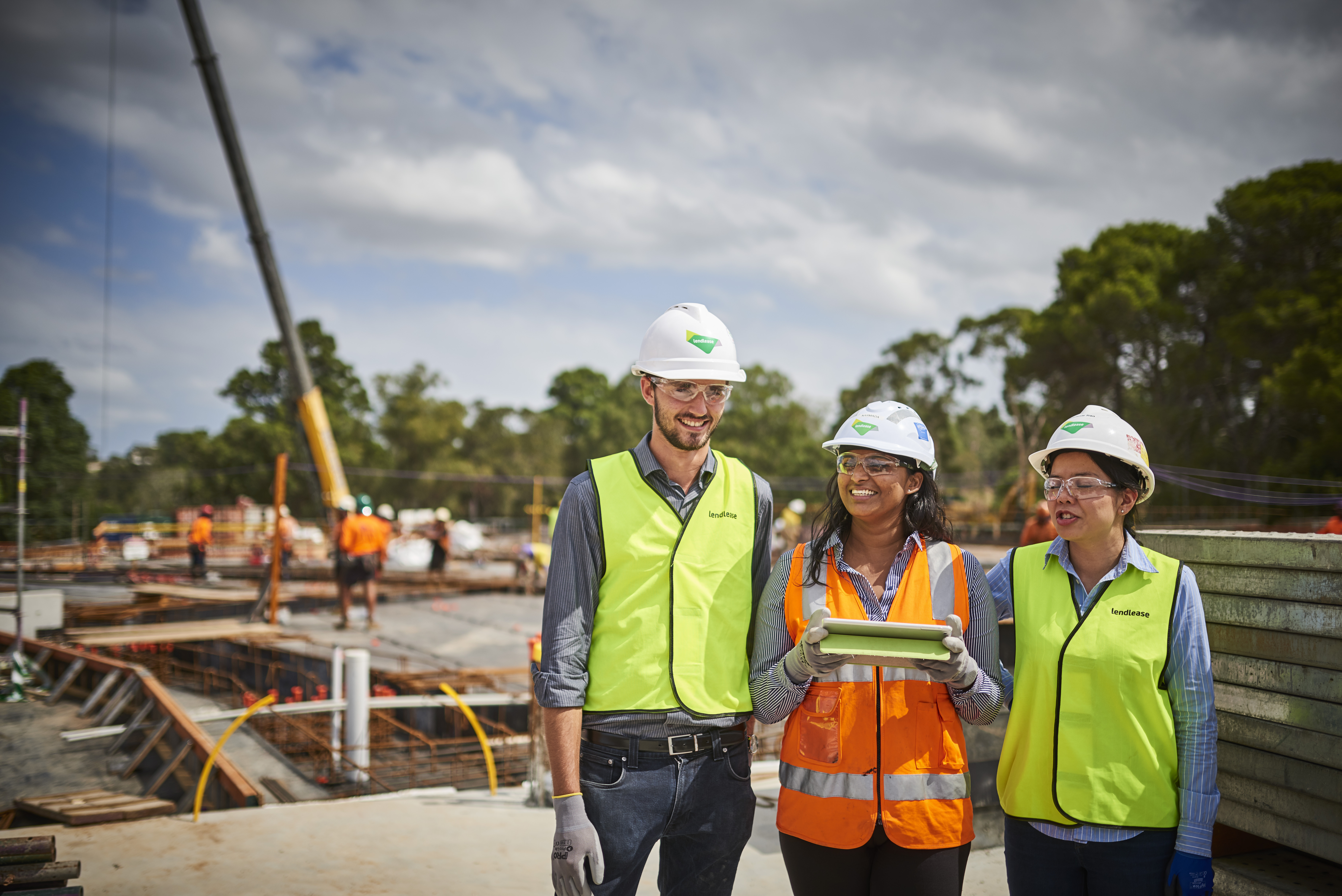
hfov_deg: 54.4
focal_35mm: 35
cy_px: 448
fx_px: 1305
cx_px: 671
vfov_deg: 37.9
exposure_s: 1/6400
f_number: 1.4
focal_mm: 35
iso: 64
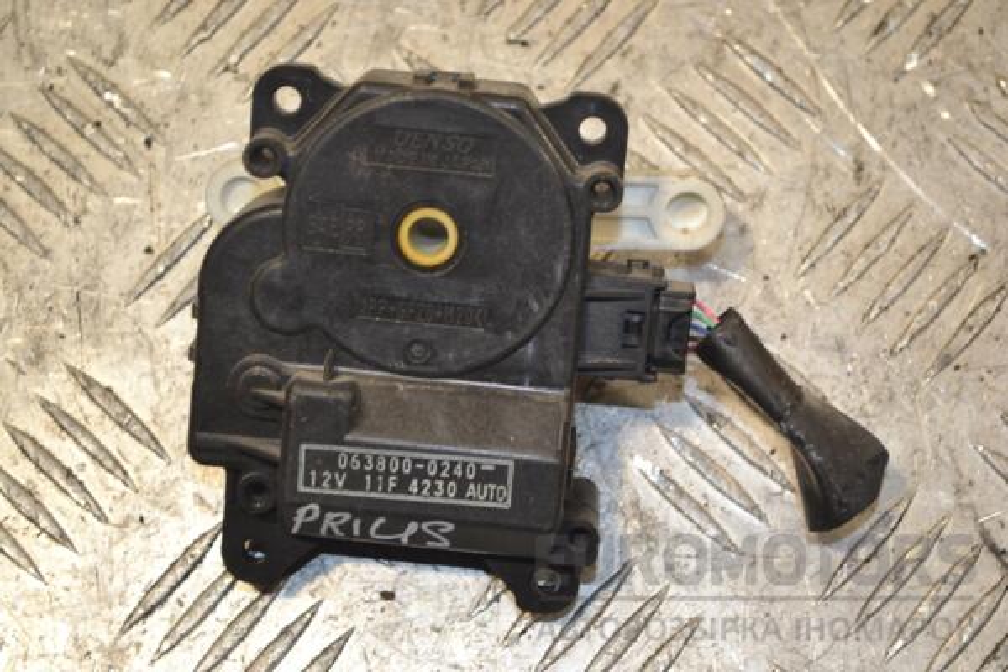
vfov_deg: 16.6
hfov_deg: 24.6
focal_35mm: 82
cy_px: 336
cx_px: 504
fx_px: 2310
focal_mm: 55
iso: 400
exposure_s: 1/80
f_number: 5.6
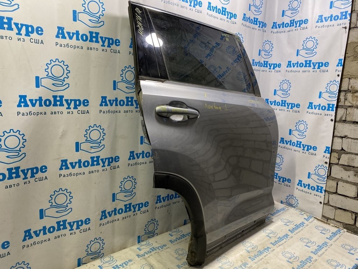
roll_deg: -1.4
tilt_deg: -8.5
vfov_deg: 53.1
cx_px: 179
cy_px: 134
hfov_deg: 67.3
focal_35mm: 26
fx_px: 269
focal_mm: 4.25
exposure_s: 1/100
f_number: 1.8
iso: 100
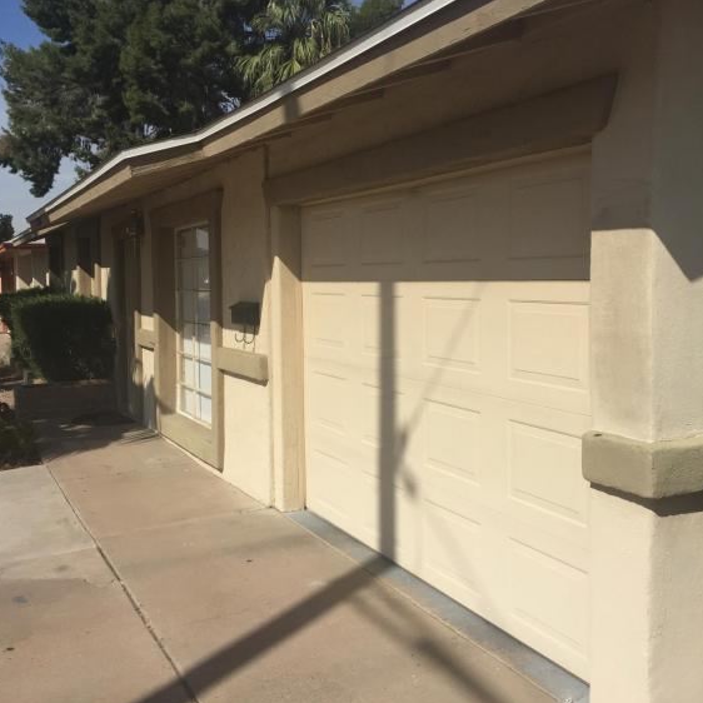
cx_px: 352
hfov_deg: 47.2
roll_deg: -0.8
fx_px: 804
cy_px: 338
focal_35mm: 35
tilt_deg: -3.3
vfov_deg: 47.2
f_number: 2.2
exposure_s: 1/4950
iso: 32
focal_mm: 4.15
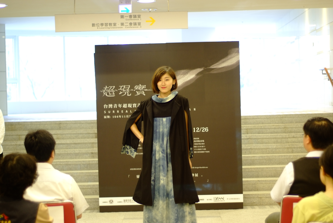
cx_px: 166
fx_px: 694
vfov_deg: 18.2
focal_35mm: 75
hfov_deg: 27.0
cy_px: 112
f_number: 1.8
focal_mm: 50
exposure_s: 1/40
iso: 400
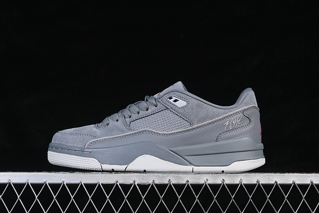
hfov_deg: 27.0
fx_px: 665
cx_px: 160
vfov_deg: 18.2
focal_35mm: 75
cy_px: 106
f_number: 7.1
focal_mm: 50
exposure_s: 1/80
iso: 160
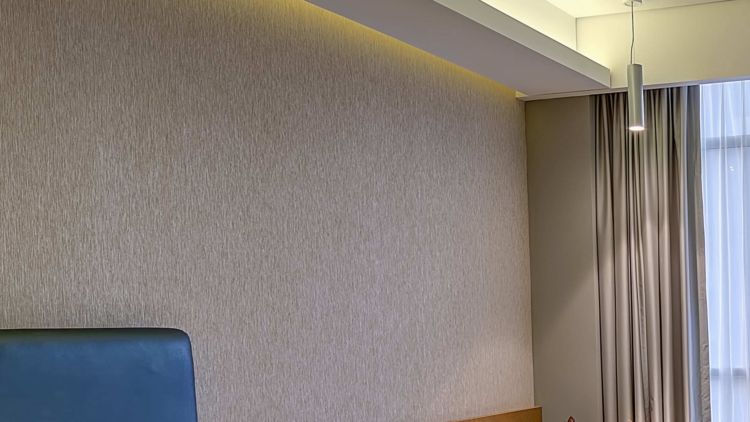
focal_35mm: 49
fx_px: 974
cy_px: 360
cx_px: 761
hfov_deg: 37.3
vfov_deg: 23.9
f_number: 8
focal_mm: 14
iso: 100
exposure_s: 1/2
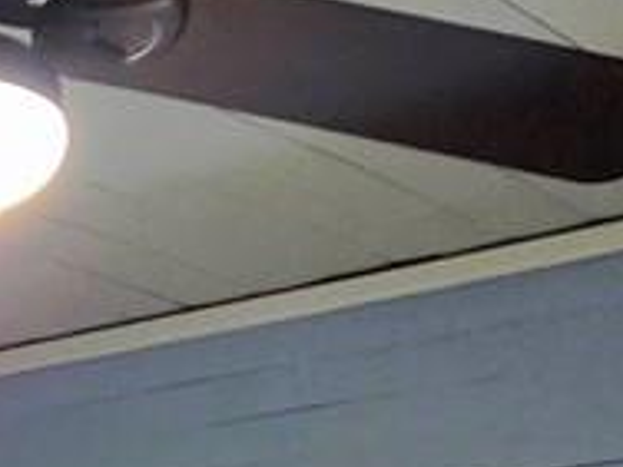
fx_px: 2250
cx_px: -378
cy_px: 1146
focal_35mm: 125
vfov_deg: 10.2
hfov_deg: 14.4
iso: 800
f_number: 1.8
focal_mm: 5.4
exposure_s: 1/120
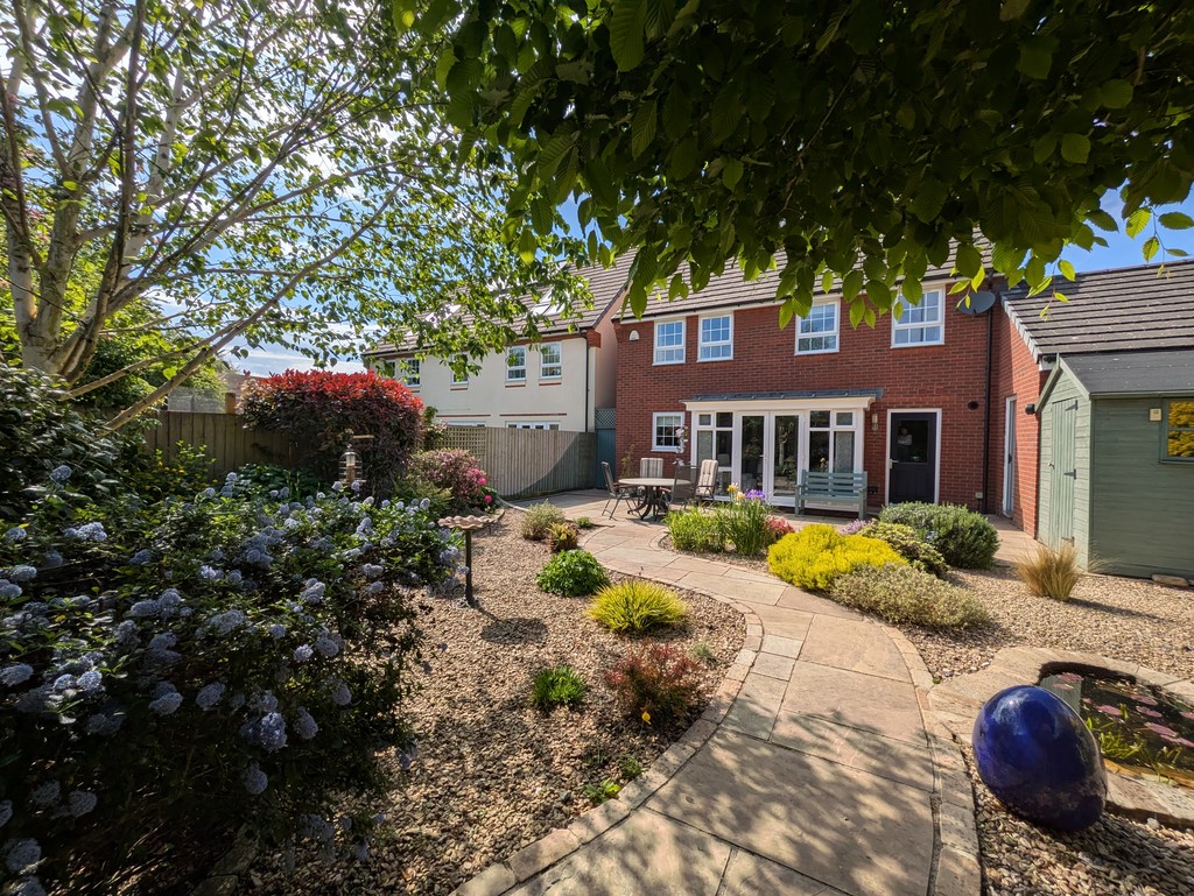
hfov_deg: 102.0
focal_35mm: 14
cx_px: 597
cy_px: 448
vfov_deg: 85.7
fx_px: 483
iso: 41
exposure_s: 1/2532
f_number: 2.2
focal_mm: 1.83
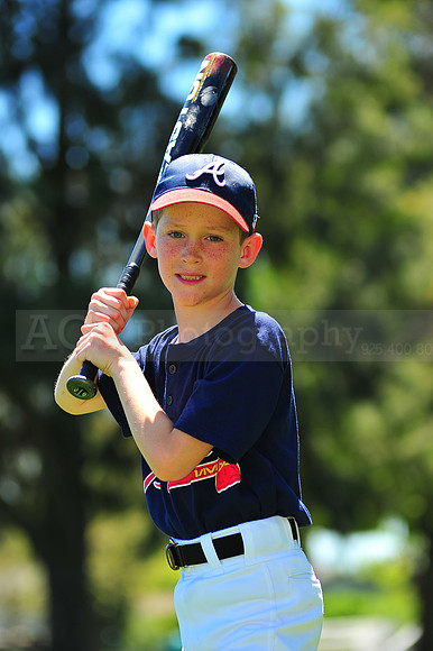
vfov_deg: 11.4
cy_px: 326
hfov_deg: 7.6
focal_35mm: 180
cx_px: 216
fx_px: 3251
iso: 200
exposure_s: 1/500
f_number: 5
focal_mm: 180
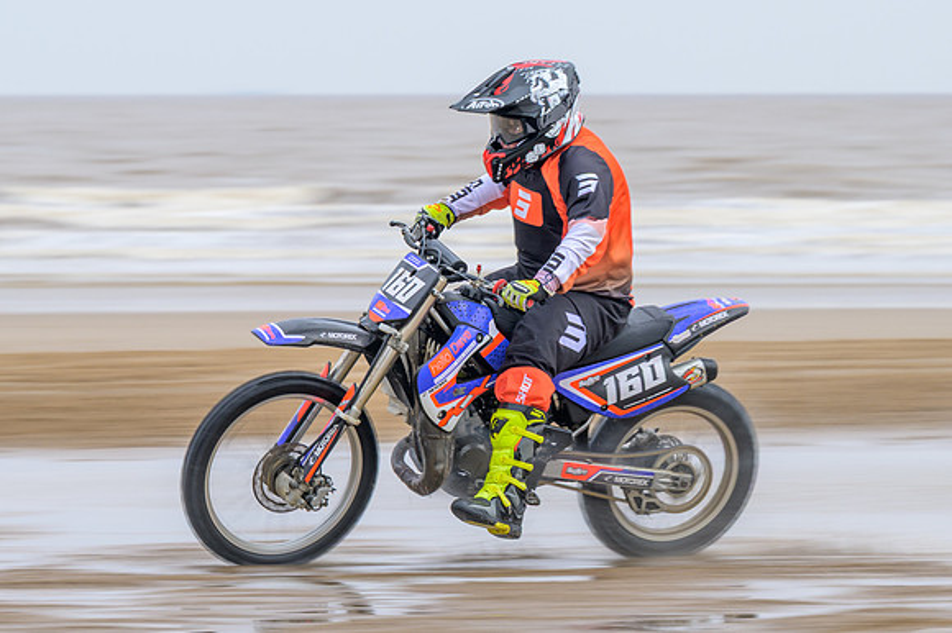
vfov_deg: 5.2
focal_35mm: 266
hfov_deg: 7.7
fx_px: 7031
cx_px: 372
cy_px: 329
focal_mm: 145
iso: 125
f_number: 8
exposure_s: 1/125
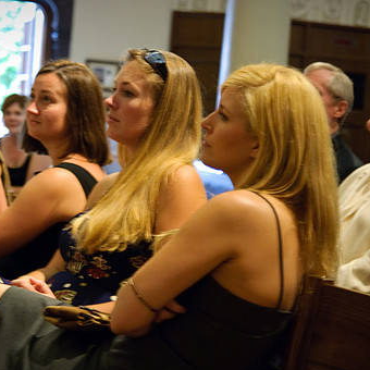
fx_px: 1318
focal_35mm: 109
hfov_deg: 16.0
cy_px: 202
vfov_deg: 16.0
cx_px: 164
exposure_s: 1/20
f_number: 2.8
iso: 500
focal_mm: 50
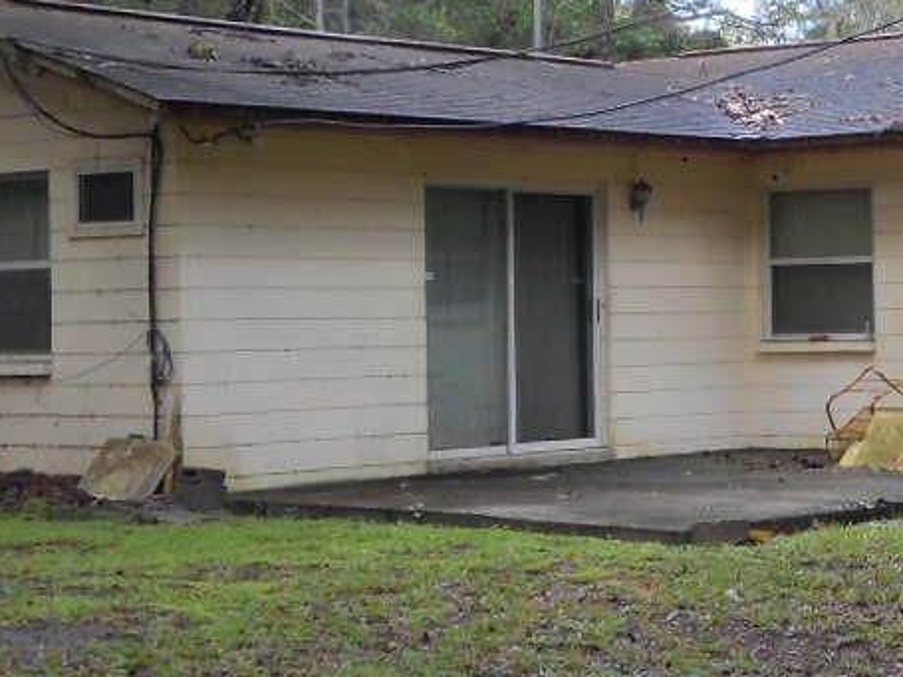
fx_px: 2295
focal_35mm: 88
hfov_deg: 20.4
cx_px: 1157
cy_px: 284
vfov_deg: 16.8
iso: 80
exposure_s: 1/40
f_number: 3.7
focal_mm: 4.5
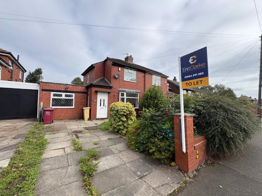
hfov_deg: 102.1
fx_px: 106
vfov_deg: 85.7
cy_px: 98
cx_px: 131
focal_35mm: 14
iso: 40
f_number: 2.2
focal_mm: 2.22
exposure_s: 1/840
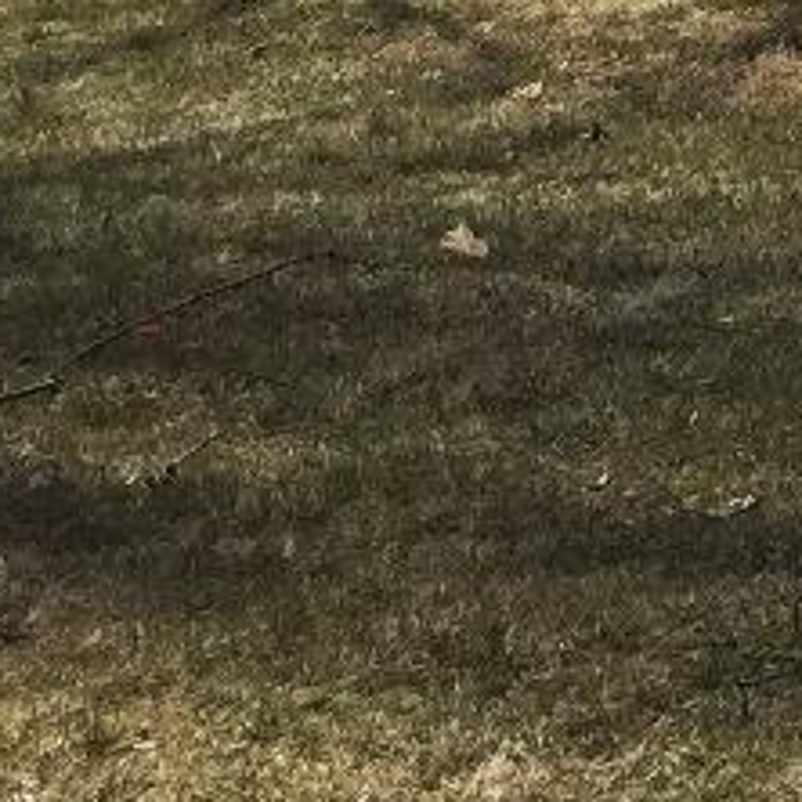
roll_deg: -1.3
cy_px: -827
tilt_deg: +0.1
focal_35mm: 166
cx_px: 2030
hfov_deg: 9.3
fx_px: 4351
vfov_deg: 9.8
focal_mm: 4.15
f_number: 2.2
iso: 32
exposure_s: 1/1883
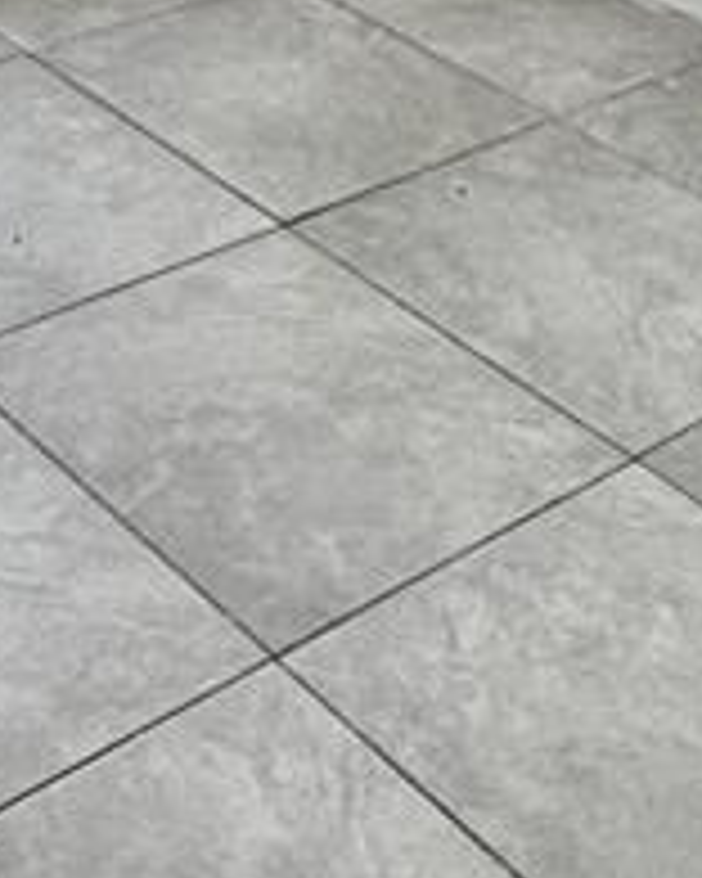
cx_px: -22
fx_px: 2182
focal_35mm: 84
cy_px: -585
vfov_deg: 18.8
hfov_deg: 17.8
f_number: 2.2
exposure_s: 1/120
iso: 250
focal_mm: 2.22
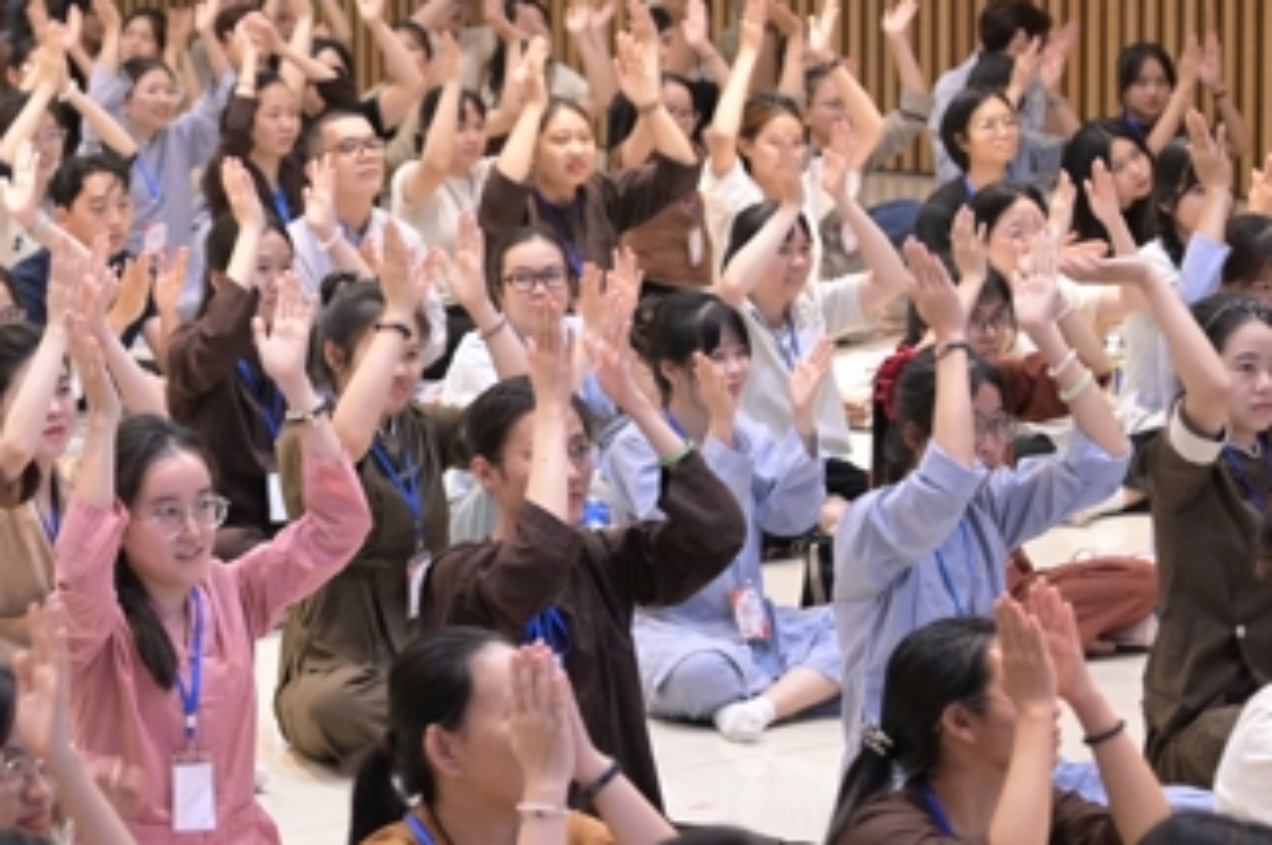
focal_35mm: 156
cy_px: 567
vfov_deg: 8.8
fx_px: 5506
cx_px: 313
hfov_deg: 13.1
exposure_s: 1/160
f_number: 4
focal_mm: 78
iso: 5000
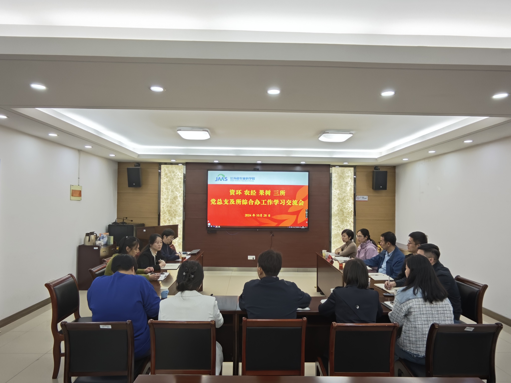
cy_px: 192
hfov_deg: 79.0
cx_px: 256
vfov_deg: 63.4
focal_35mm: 21
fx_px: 310
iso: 500
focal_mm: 2.16
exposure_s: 1/33.3
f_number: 2.2
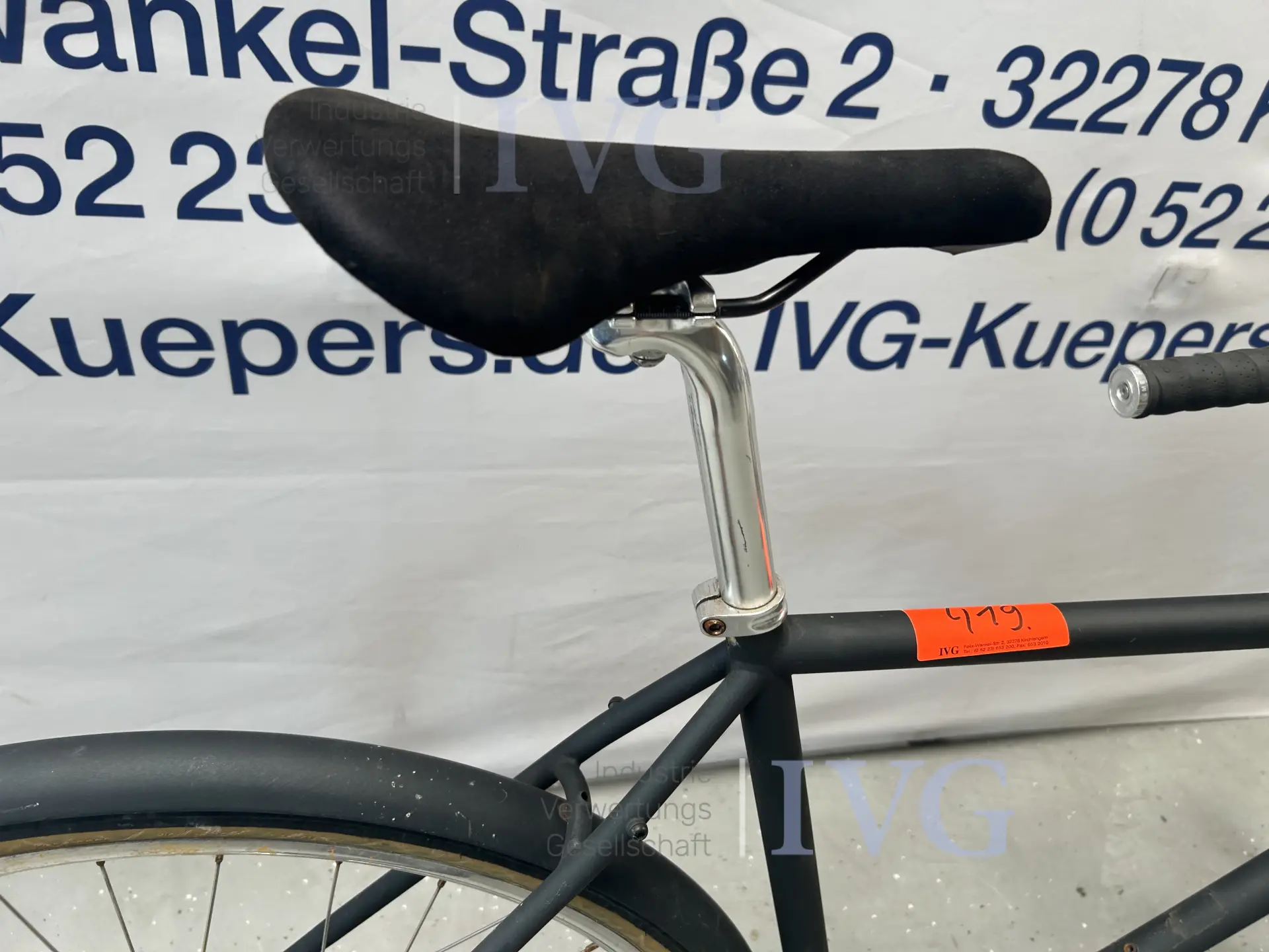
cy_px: 476
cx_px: 634
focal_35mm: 26
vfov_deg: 53.1
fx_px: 953
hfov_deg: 67.3
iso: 40
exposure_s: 1/121
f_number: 1.5
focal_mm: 5.7
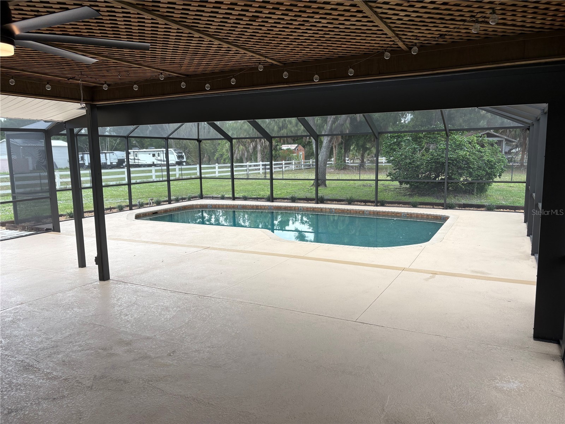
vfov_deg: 53.1
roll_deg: +1.1
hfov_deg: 67.3
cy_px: 212
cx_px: 282
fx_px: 424
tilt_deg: -7.0
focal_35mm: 26
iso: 50
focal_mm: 5.96
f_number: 1.6
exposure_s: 1/438
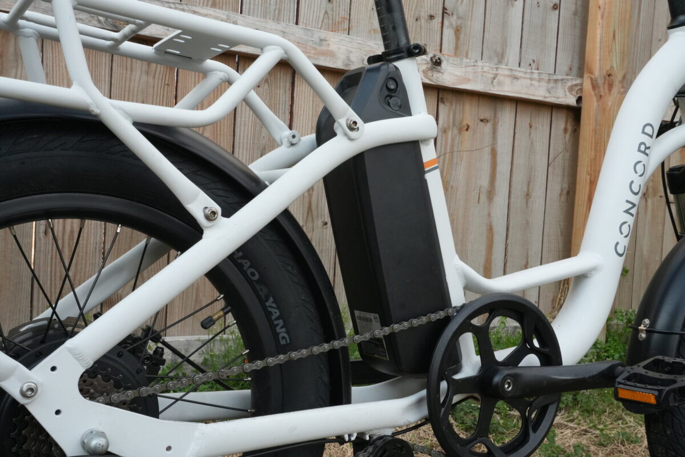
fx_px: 771
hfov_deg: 47.9
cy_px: 228
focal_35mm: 40
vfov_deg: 33.0
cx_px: 342
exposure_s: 1/100
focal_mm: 27
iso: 1250
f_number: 16
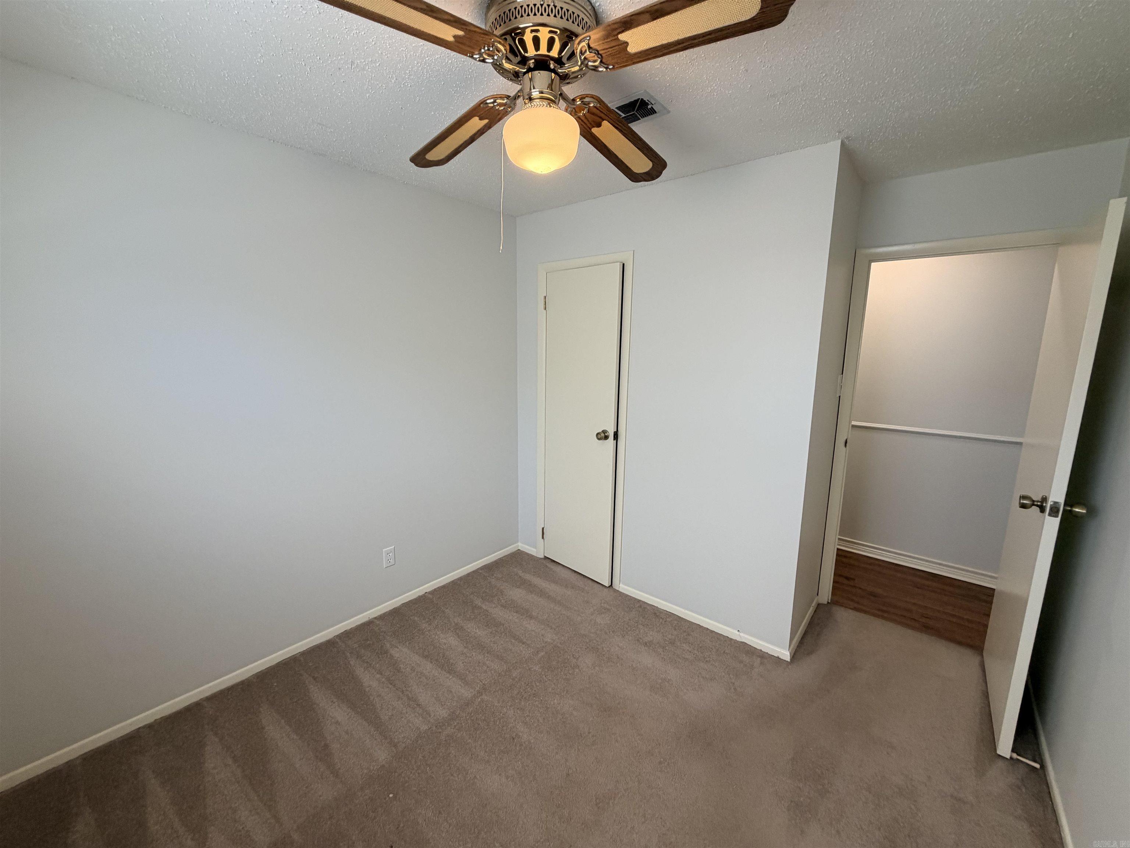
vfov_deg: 85.7
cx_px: 565
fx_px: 457
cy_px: 424
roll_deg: -0.3
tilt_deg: -11.0
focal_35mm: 14
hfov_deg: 102.1
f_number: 2.2
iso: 125
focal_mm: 2.22
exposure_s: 1/120
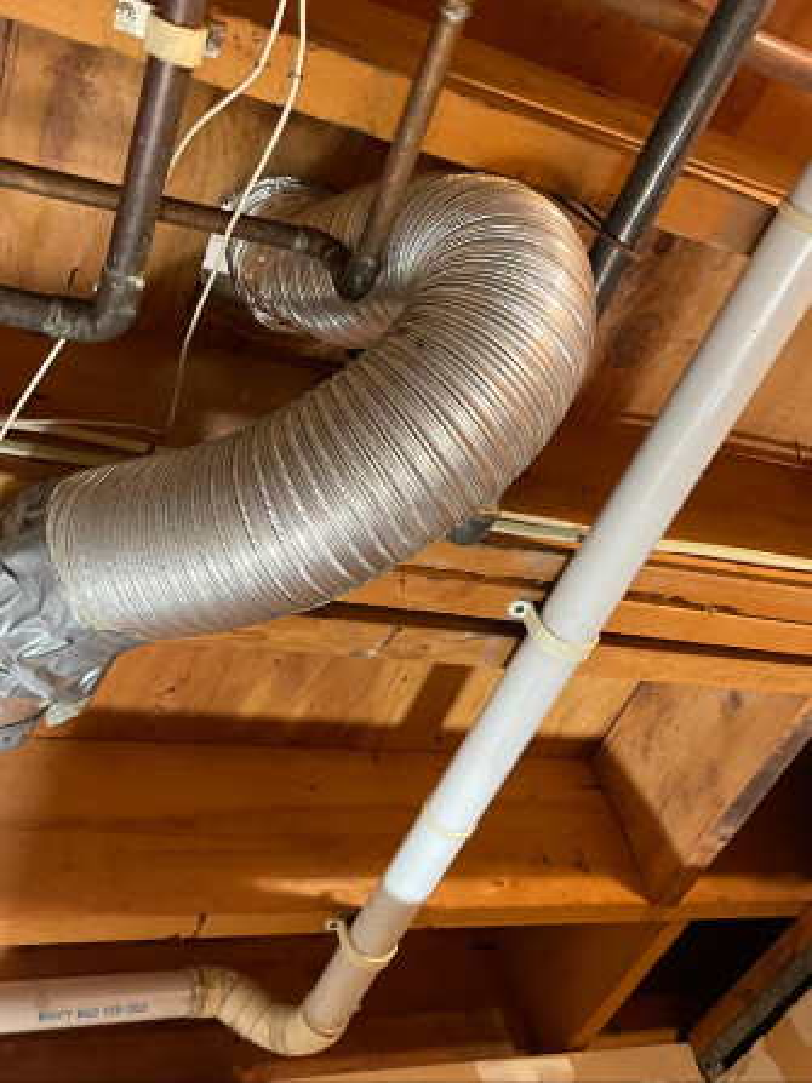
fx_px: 1784
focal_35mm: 57
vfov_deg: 33.8
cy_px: 542
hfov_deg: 25.6
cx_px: 406
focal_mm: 6.6
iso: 20
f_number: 2.8
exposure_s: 1/23
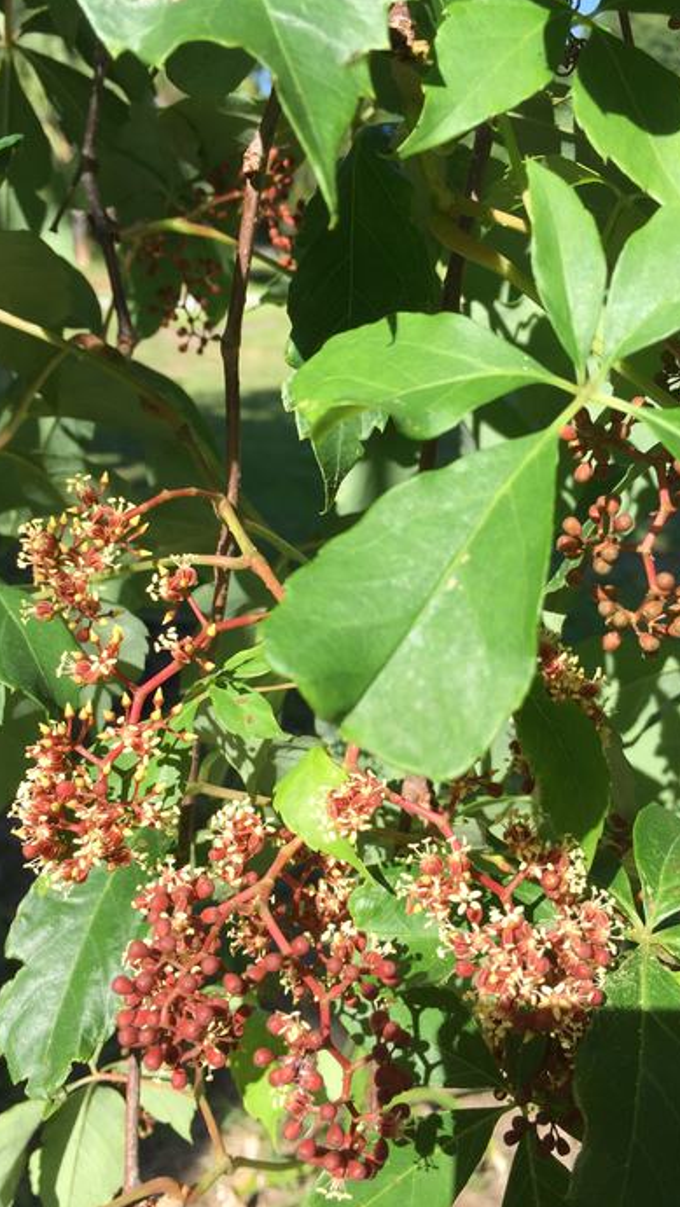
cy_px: 604
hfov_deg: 36.7
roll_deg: +1.3
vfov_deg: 61.0
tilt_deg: -19.5
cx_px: 366
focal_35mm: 32
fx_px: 1025
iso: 32
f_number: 2.2
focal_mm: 4.15
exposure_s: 1/732
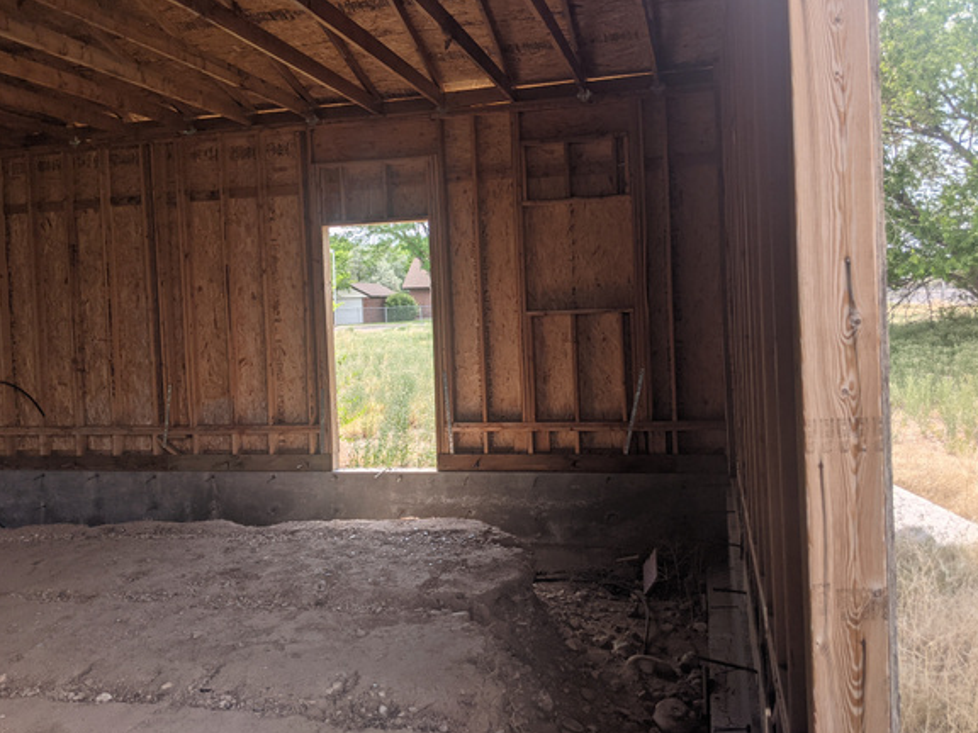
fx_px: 848
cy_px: 334
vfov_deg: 46.7
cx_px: 509
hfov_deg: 59.9
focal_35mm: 30
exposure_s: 1/1376
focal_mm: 4.44
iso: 46
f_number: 1.8
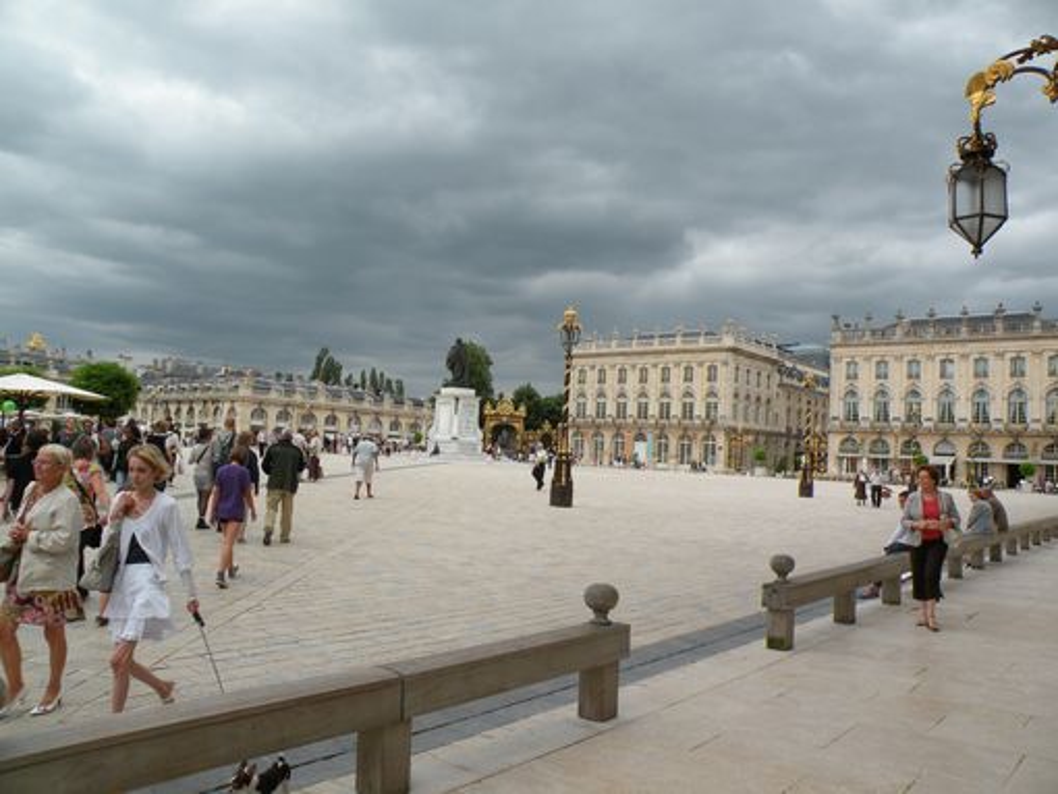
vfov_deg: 51.4
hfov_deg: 65.3
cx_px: 529
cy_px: 397
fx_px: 826
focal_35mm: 27
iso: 64
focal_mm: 4.7
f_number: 5
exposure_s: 1/216
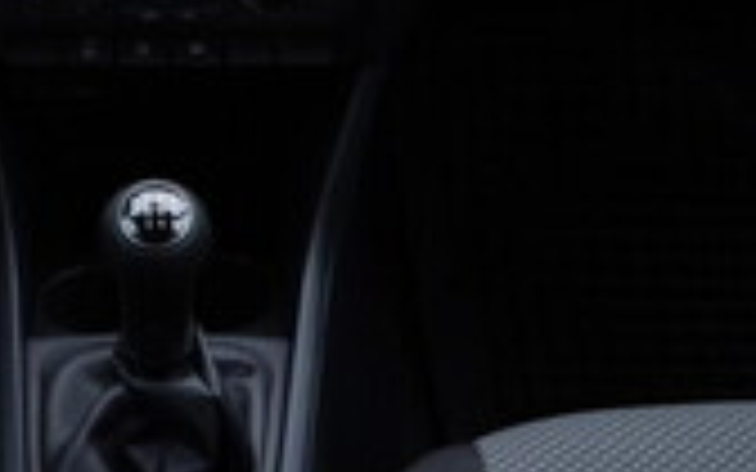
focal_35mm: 120
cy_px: -205
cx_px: 126
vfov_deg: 10.6
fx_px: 2472
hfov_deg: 17.2
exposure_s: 1/50
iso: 125
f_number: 3.2
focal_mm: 24
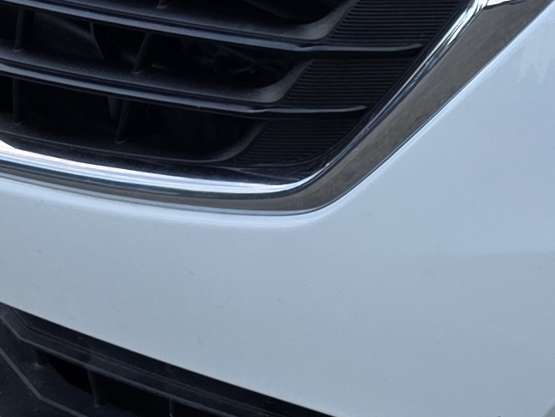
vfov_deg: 10.2
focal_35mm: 142
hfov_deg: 12.0
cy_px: -160
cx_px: 1195
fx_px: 2277
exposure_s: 1/2730
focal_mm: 6.3
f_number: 1.7
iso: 80
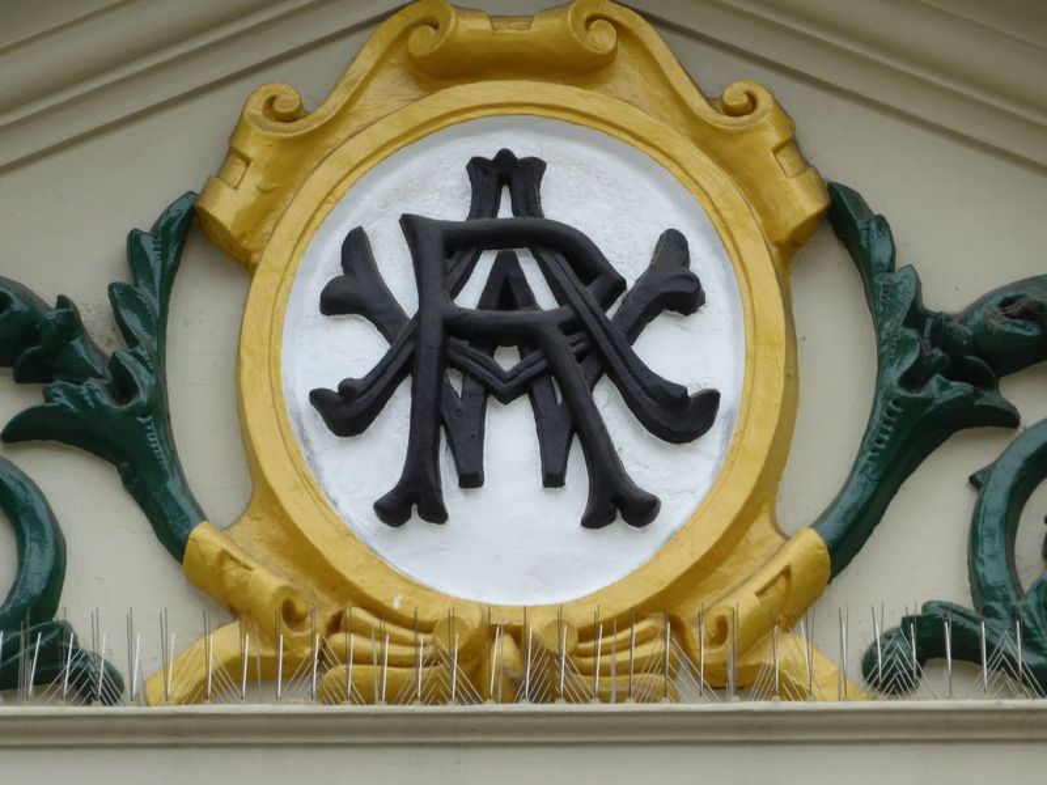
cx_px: 524
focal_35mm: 517
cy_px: 392
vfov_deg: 2.9
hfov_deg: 3.8
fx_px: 15637
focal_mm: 83.4
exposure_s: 1/100
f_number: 6
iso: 100
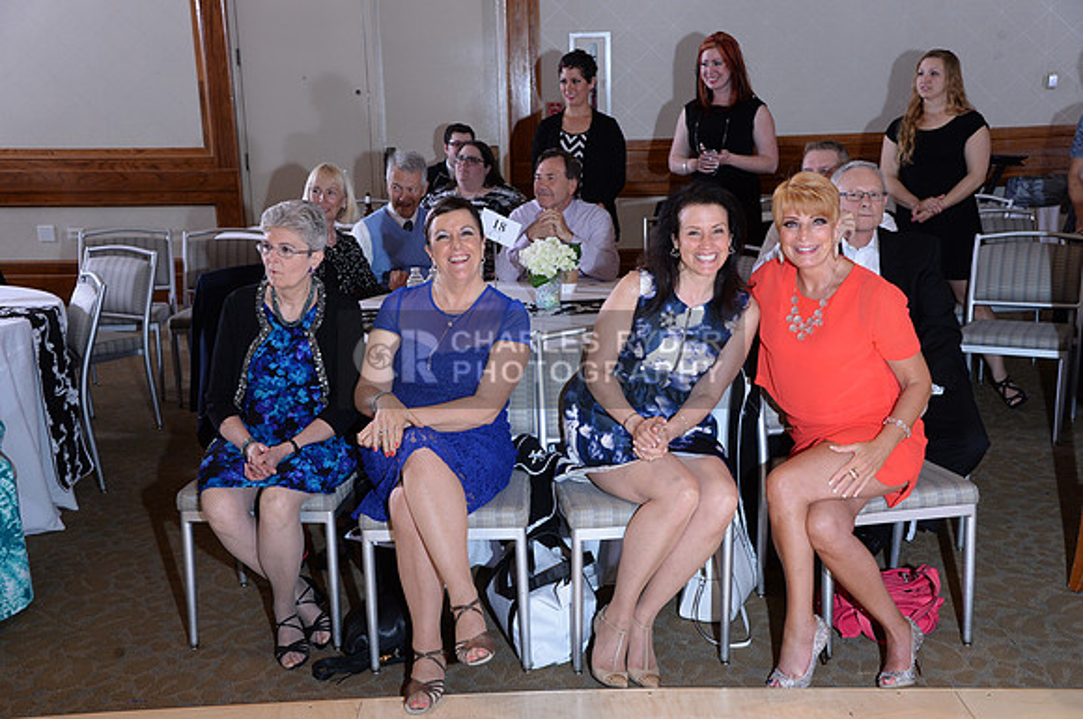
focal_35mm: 40
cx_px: 542
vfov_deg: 33.3
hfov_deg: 48.5
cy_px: 360
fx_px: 1202
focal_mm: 40
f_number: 5.6
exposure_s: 1/250
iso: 1250
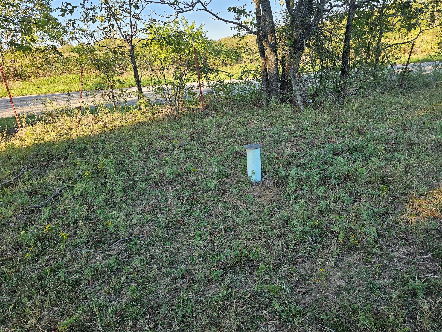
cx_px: 221
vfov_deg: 58.9
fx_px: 294
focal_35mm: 23
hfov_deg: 73.9
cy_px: 166
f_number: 1.7
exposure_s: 1/180
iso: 32
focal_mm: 6.3
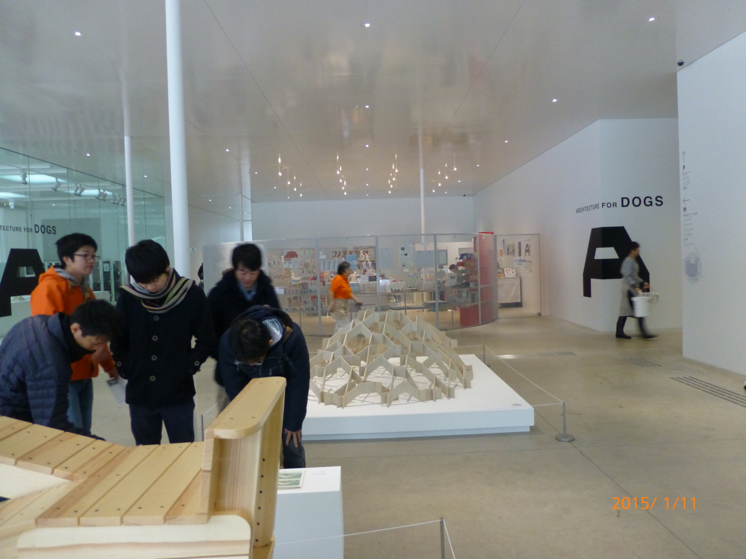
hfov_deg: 71.6
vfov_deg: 56.8
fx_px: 517
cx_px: 373
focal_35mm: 24
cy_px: 280
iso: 400
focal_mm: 4.3
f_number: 3.3
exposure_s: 1/25
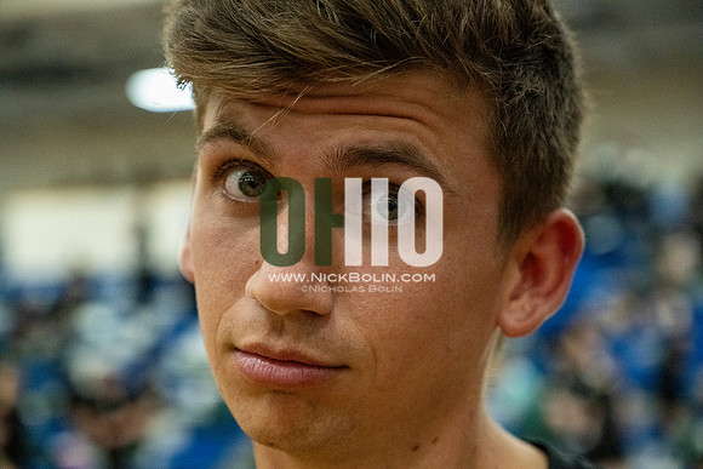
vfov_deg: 19.5
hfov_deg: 28.8
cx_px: 352
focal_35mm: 70
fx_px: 1367
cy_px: 234
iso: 8000
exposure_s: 1/800
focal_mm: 70
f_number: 4
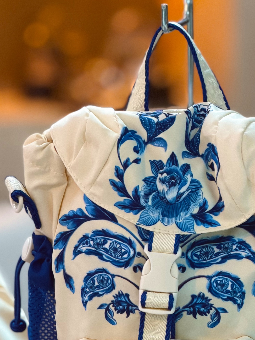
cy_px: 307
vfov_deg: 9.3
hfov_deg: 7.0
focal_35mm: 211
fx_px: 2073
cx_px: 159
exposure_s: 1/60
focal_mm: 16.89
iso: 500
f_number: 2.8
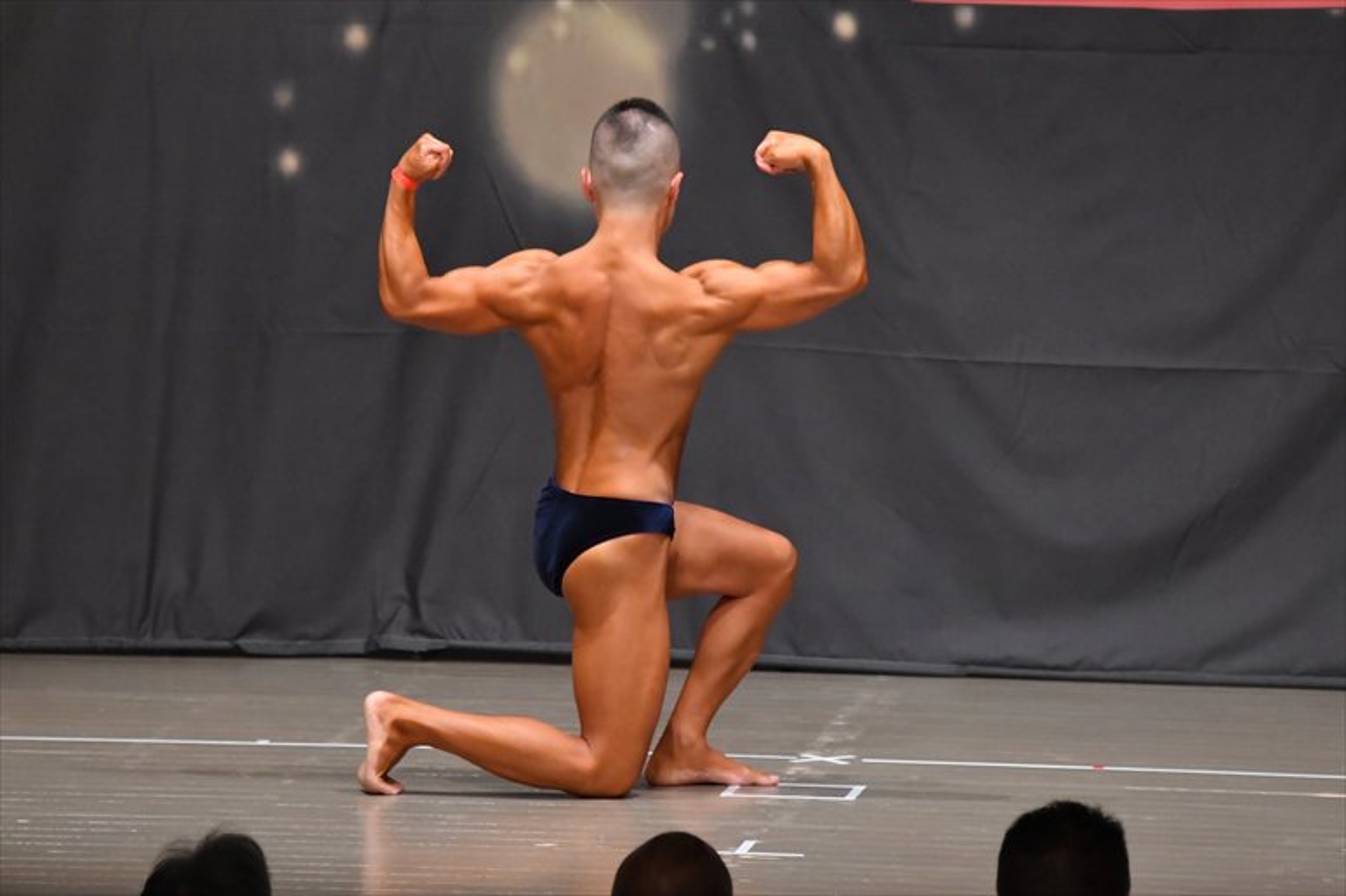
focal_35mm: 285
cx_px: 673
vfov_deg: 4.8
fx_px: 10651
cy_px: 448
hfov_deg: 7.2
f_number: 5.6
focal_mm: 190
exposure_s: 1/400
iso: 6400
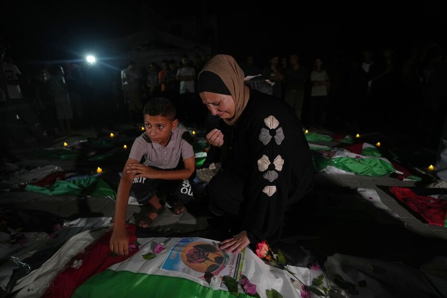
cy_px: 149
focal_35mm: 16
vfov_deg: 73.7
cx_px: 224
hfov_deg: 96.7
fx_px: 199
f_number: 2.8
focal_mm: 16
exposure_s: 1/125
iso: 2000
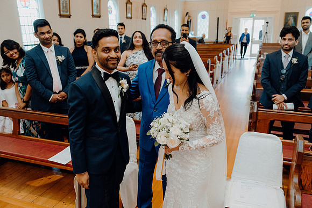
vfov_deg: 42.3
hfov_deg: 60.3
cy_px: 104
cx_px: 156
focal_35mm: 31
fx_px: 269
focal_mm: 31
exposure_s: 1/250
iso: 2500
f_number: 3.5
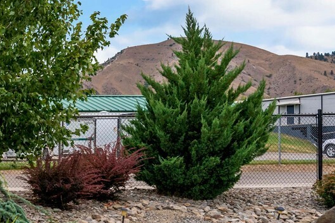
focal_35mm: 64
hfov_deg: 24.0
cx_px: -182
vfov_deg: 21.2
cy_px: 145
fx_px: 595
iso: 100
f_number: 8
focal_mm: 20
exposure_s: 1/1000
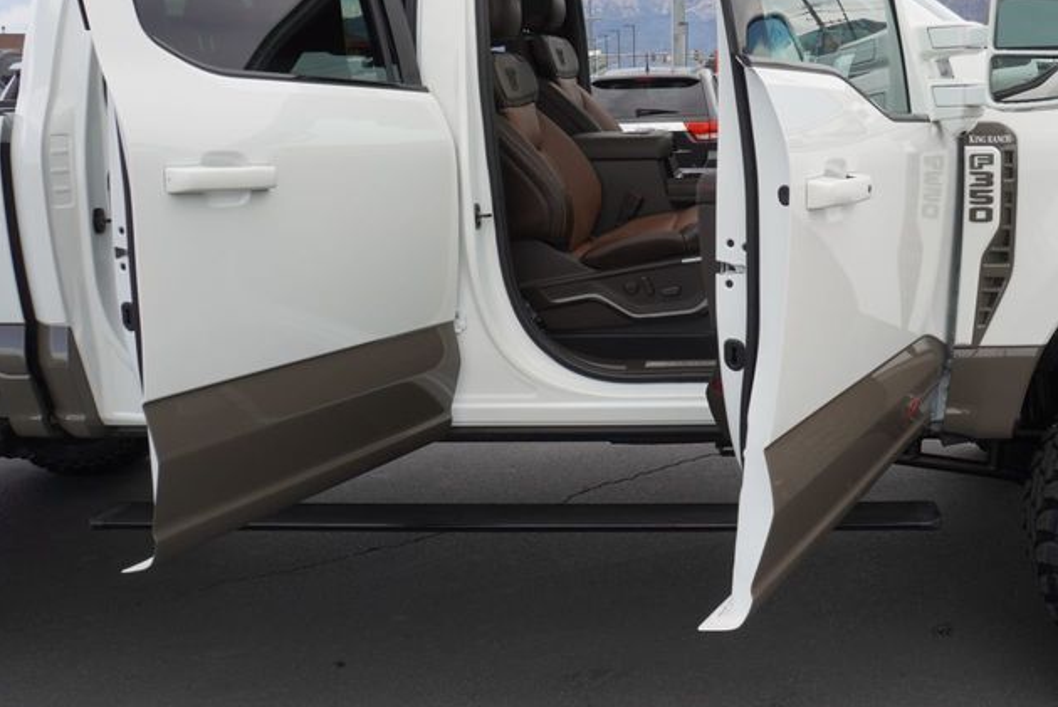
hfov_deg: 48.7
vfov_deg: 34.1
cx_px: 709
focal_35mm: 39
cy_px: 274
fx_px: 1147
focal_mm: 16
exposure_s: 1/200
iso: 100
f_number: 7.1
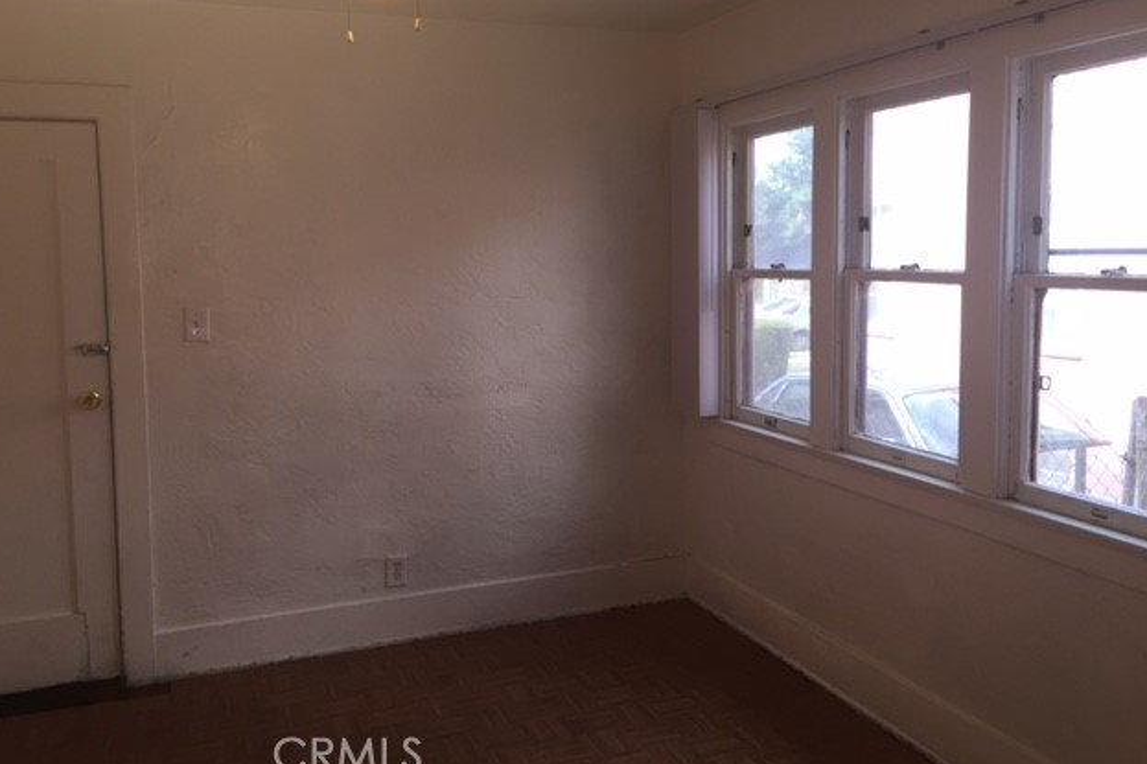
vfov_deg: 42.2
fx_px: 987
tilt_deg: -4.7
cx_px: 560
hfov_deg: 60.3
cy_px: 339
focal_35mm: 31
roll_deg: +0.9
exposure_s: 1/120
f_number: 2.2
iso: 50
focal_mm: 4.15
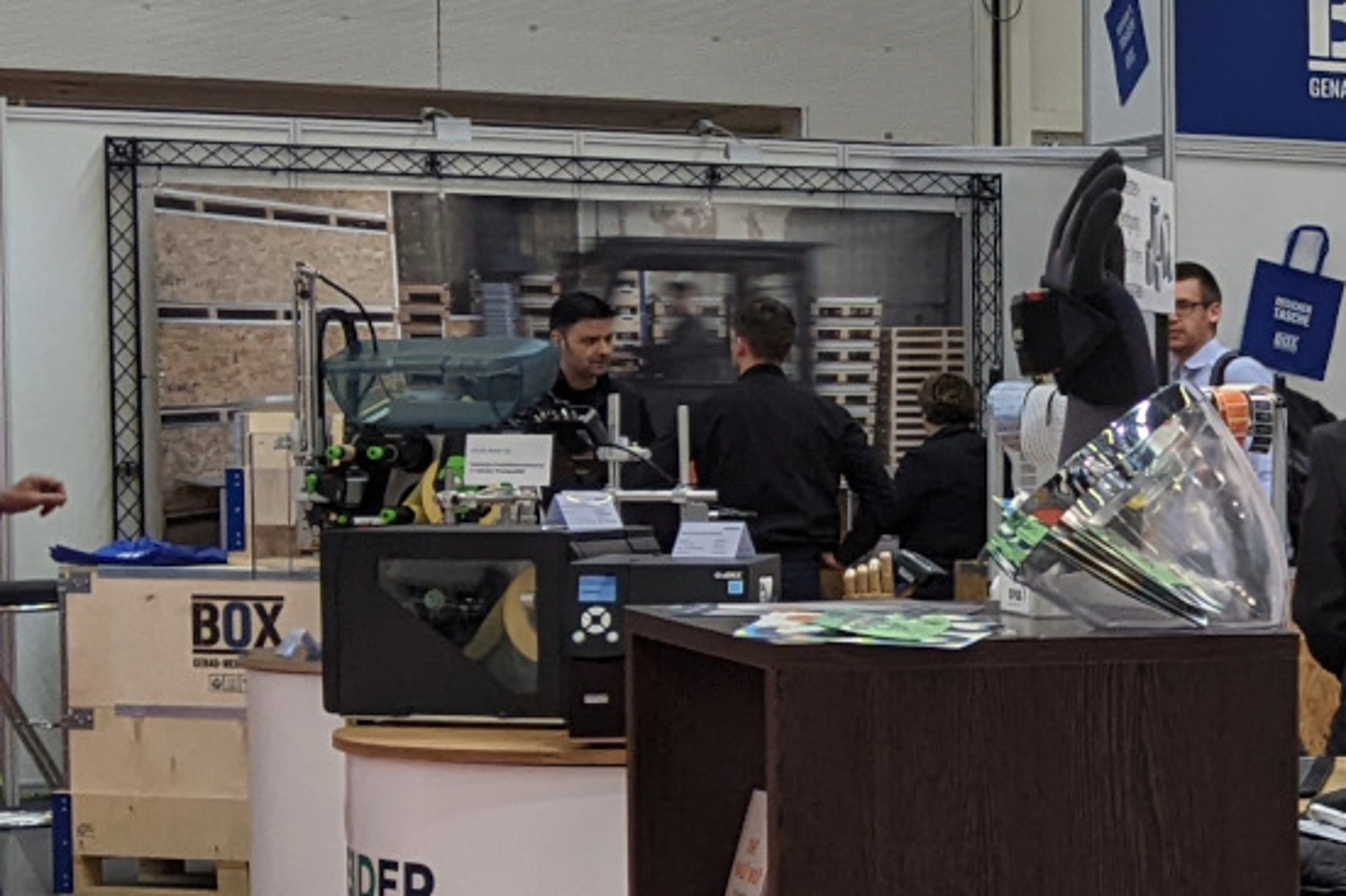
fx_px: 3812
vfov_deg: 13.4
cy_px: 603
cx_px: 2120
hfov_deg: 17.6
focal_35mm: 102
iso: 43
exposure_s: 1/153
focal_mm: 4.44
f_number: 1.8
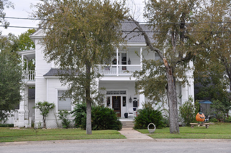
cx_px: 116
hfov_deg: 29.3
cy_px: 76
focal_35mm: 69
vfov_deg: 19.7
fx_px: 442
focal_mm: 46
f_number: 8
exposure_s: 1/60
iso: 200
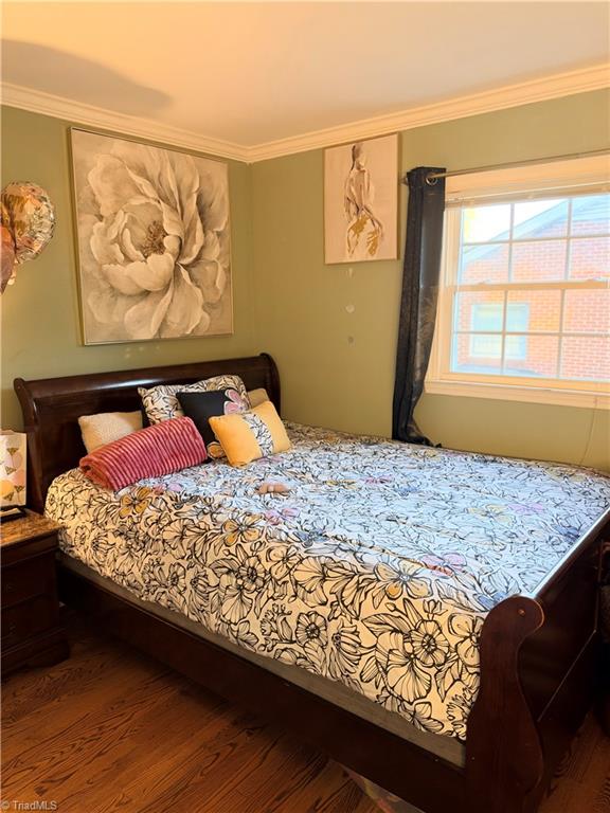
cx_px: 305
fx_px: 564
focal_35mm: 24
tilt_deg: -9.8
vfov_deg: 71.6
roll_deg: +0.4
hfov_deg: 56.8
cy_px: 406
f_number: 1.48
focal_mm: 6.93
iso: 160
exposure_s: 1/60
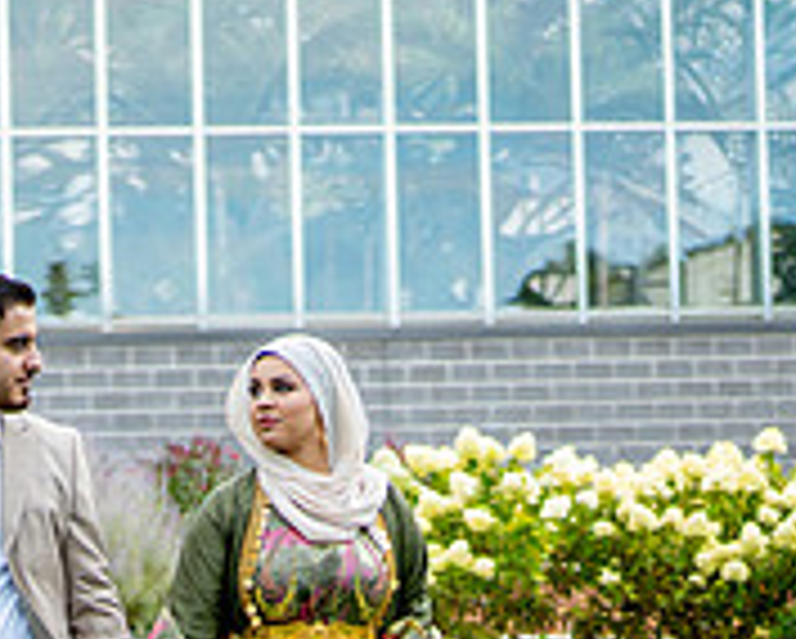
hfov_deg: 17.2
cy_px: 510
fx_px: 2618
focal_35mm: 111
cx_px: 198
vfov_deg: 13.8
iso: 200
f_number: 1.3
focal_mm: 35
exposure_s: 1/8000
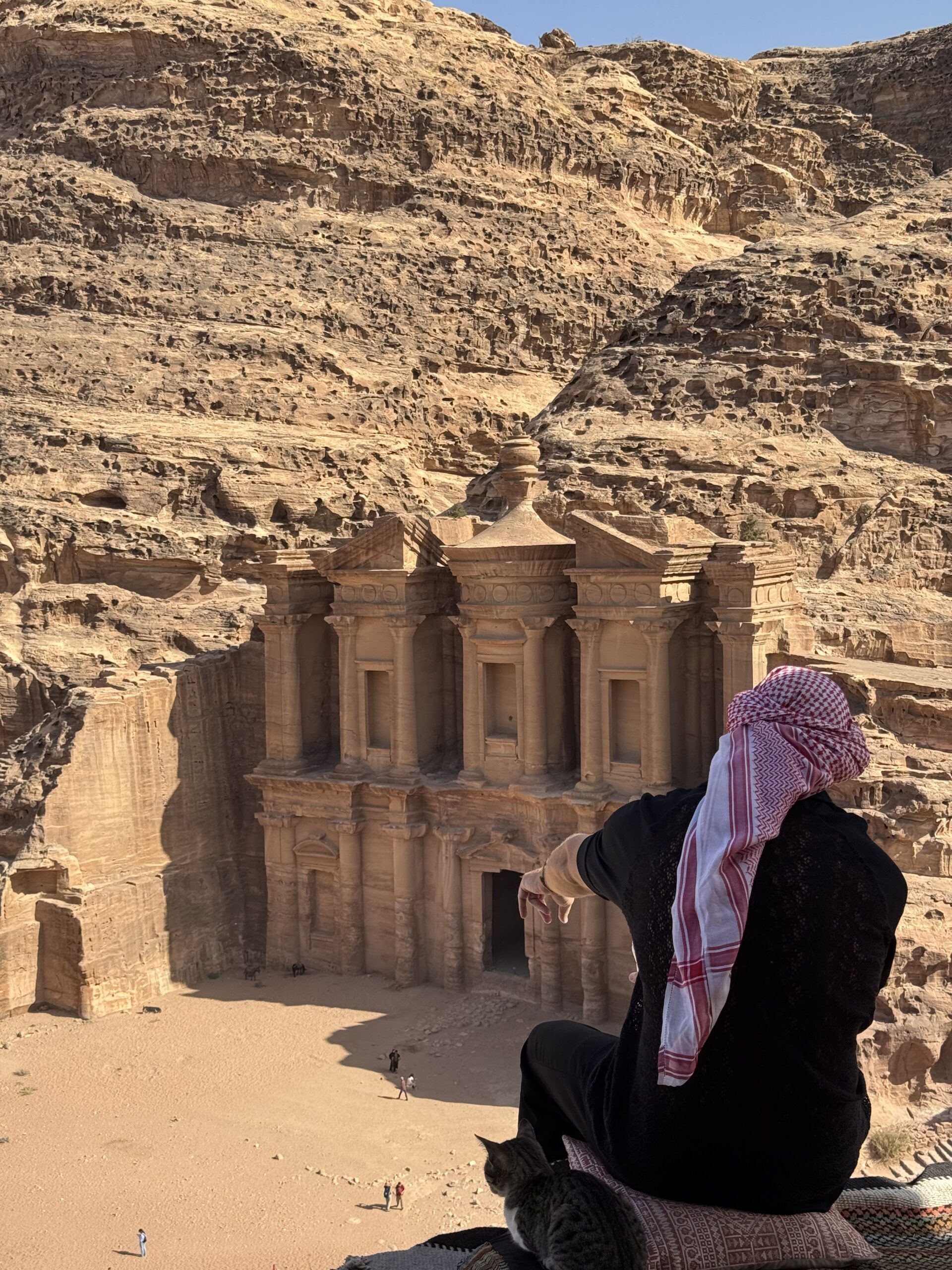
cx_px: 476
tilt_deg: -3.4
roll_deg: +1.7
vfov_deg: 39.7
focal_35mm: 48
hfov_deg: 30.3
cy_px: 635
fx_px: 1760
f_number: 1.78
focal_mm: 6.76
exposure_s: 1/2959
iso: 64
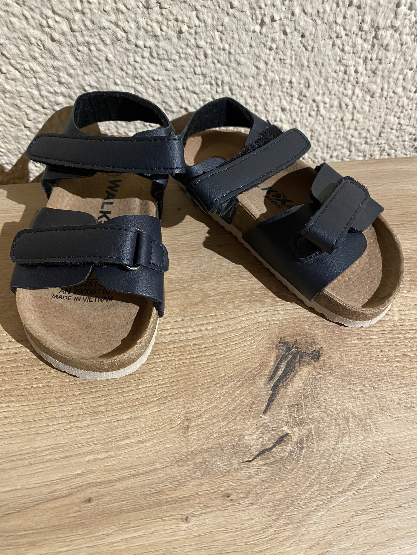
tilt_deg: -53.3
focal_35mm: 26
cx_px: 208
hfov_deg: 53.1
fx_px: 418
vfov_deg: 67.3
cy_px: 278
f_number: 1.8
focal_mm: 4.25
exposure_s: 1/50
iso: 400
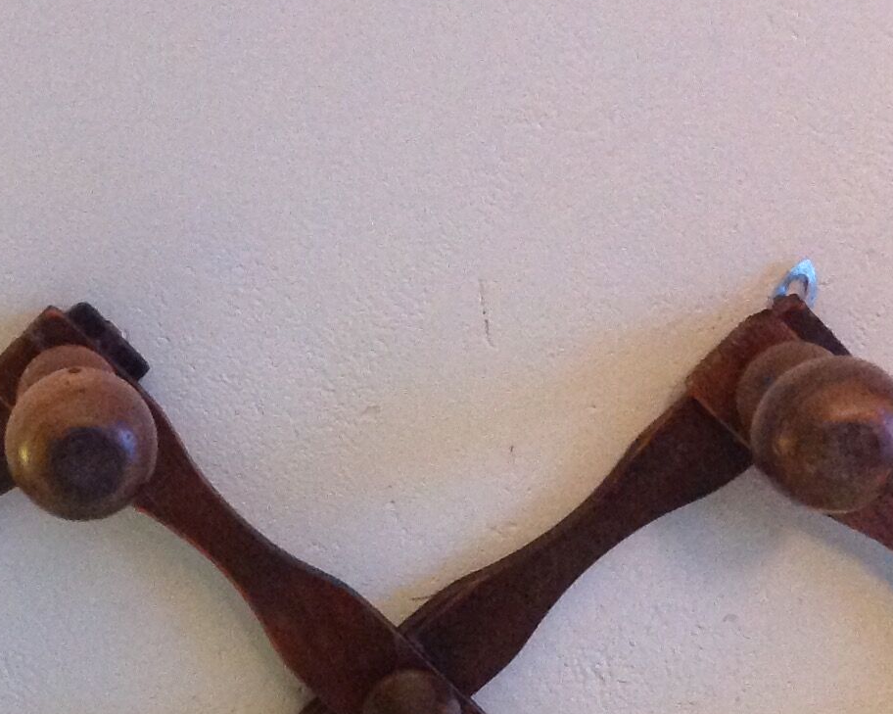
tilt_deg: -21.5
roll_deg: +1.0
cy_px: 730
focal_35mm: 97
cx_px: 24
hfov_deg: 19.3
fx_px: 2563
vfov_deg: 15.5
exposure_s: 1/17
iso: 400
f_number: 2.4
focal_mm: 4.28
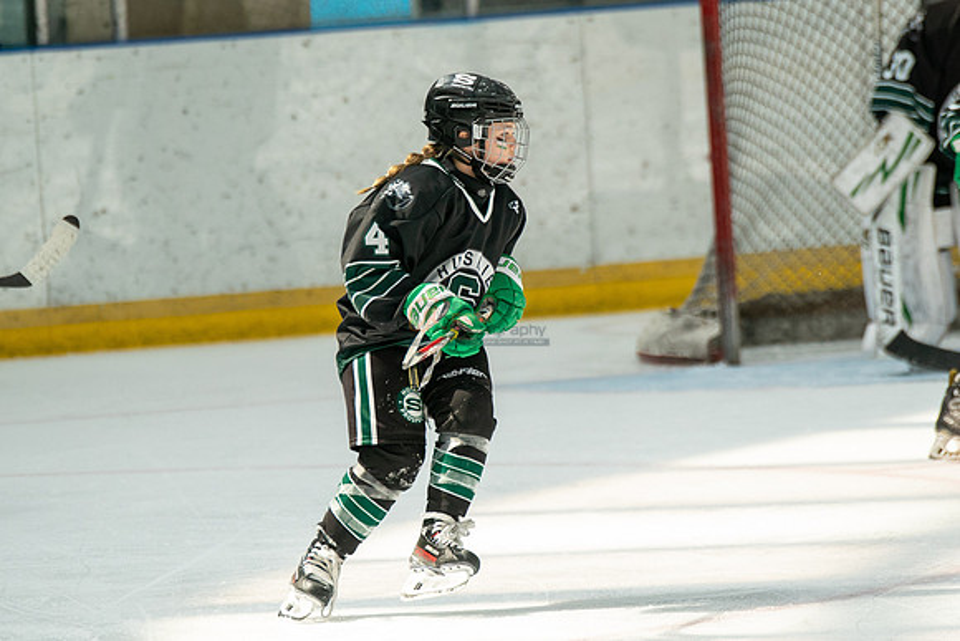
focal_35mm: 505
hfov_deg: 4.1
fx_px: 13480
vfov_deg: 2.7
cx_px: 410
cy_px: 356
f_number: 3.5
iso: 1600
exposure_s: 1/3200
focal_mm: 300
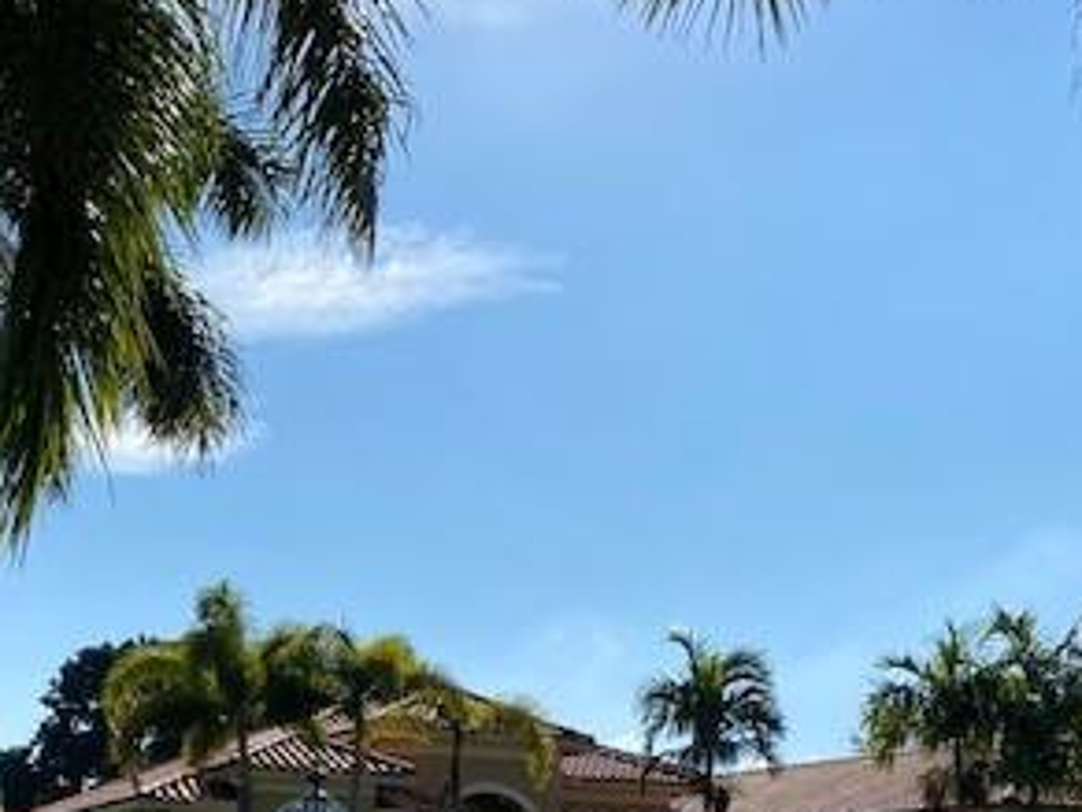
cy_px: 864
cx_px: 445
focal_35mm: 57
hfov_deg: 33.7
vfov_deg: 24.2
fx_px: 1782
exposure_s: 1/6061
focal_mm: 4.25
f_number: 1.8
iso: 32
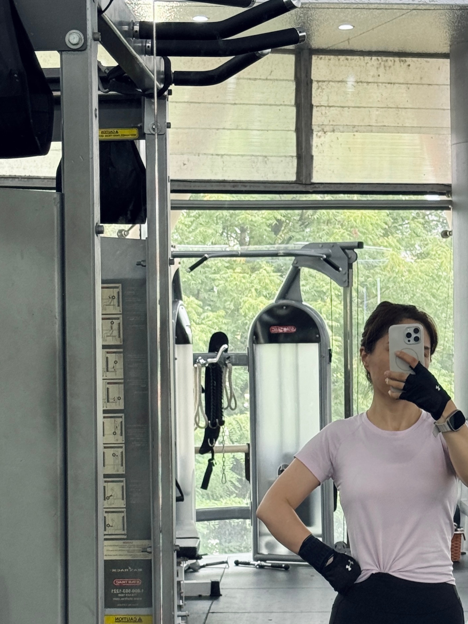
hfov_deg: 18.3
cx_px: 378
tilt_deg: -3.3
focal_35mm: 80
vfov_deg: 24.0
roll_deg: -1.8
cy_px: 504
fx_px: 1442
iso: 50
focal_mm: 6.76
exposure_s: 1/126
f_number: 1.78
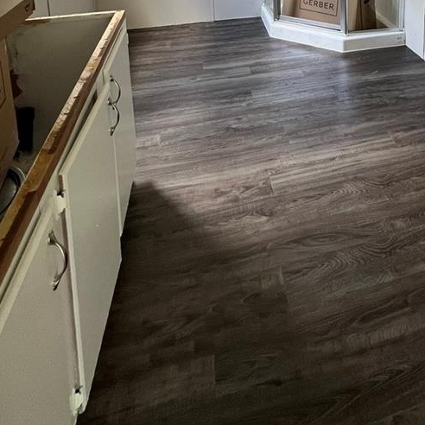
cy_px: -54
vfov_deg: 43.0
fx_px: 389
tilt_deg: -9.2
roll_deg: +0.9
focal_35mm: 28
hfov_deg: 54.7
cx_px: 317
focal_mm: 1.57
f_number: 1.8
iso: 200
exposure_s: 1/99
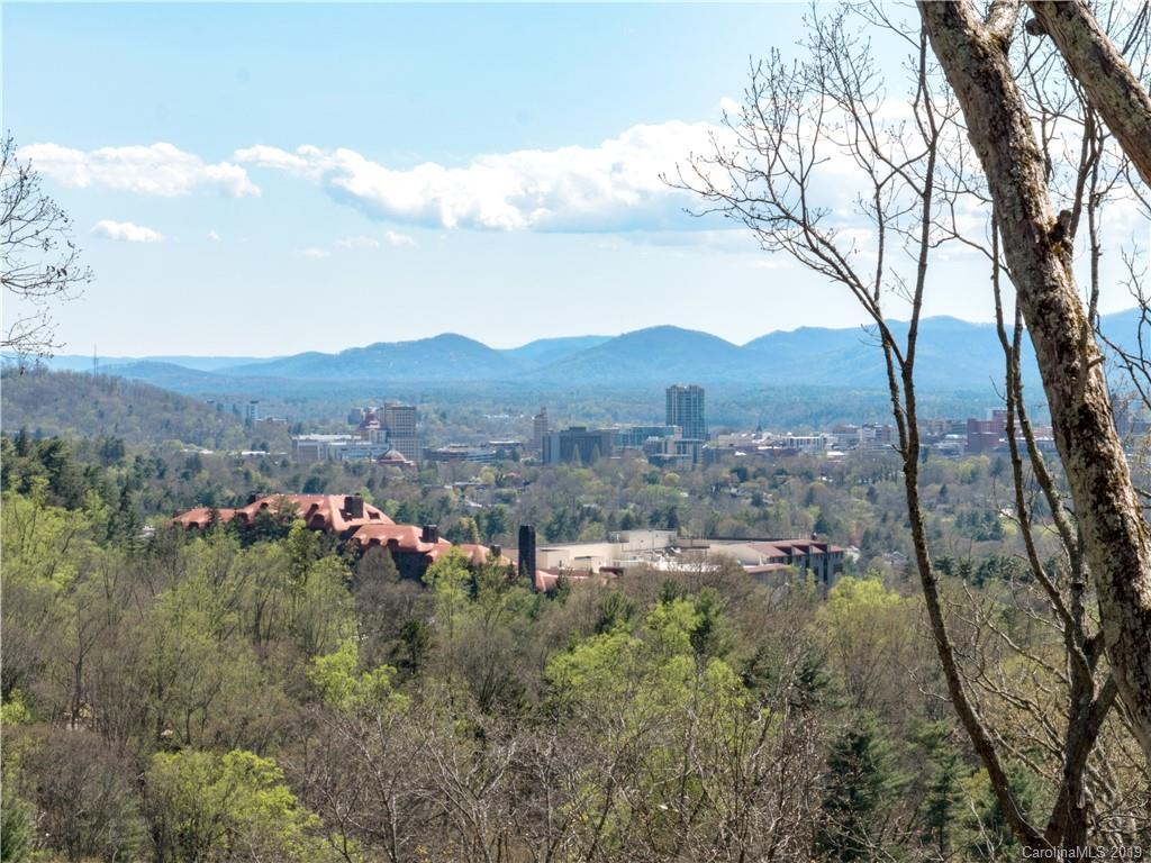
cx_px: 576
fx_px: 3857
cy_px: 432
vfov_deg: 12.8
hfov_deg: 17.0
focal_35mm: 116
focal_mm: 58
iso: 100
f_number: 22
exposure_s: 1/50
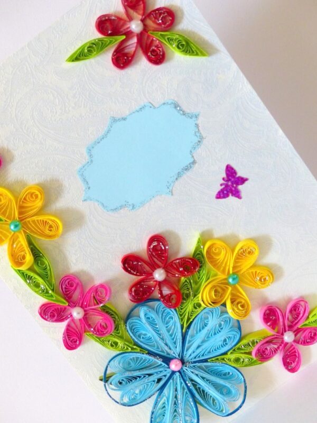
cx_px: 158
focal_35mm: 54
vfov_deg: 35.5
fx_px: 659
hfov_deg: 27.0
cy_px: 212
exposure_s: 1/50
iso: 400
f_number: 2.8
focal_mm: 9.8
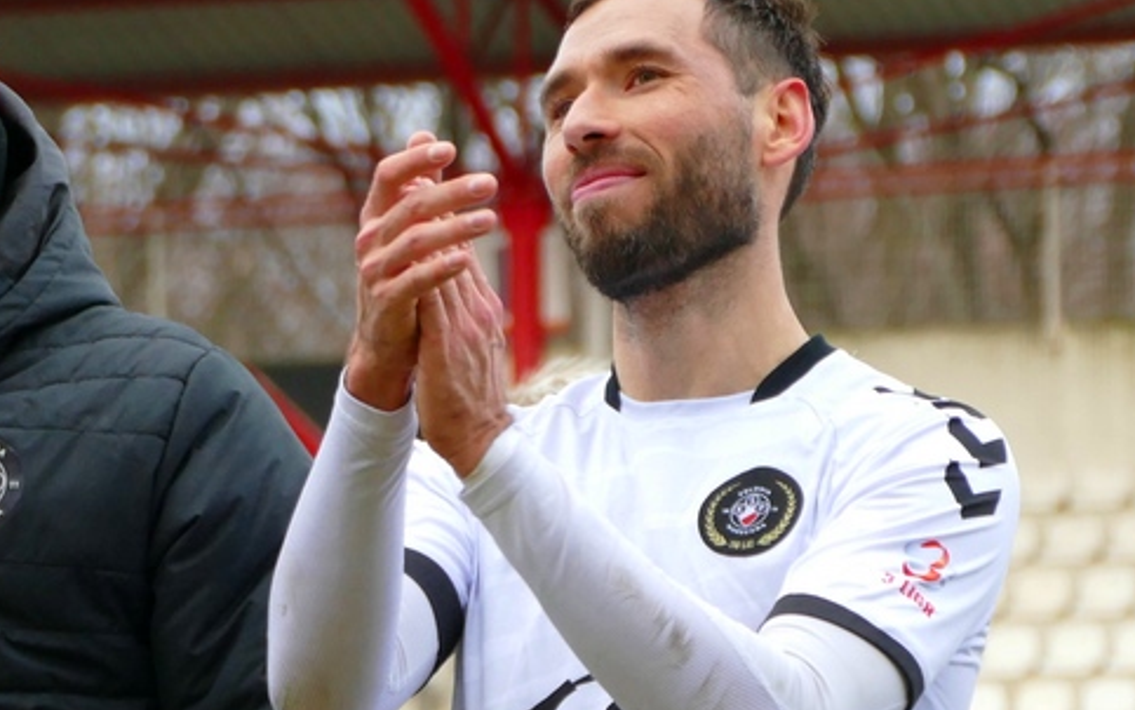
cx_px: 153
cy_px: 415
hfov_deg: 4.9
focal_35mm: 425
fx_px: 13148
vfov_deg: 3.1
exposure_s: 1/250
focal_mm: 63.88
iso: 500
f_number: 4
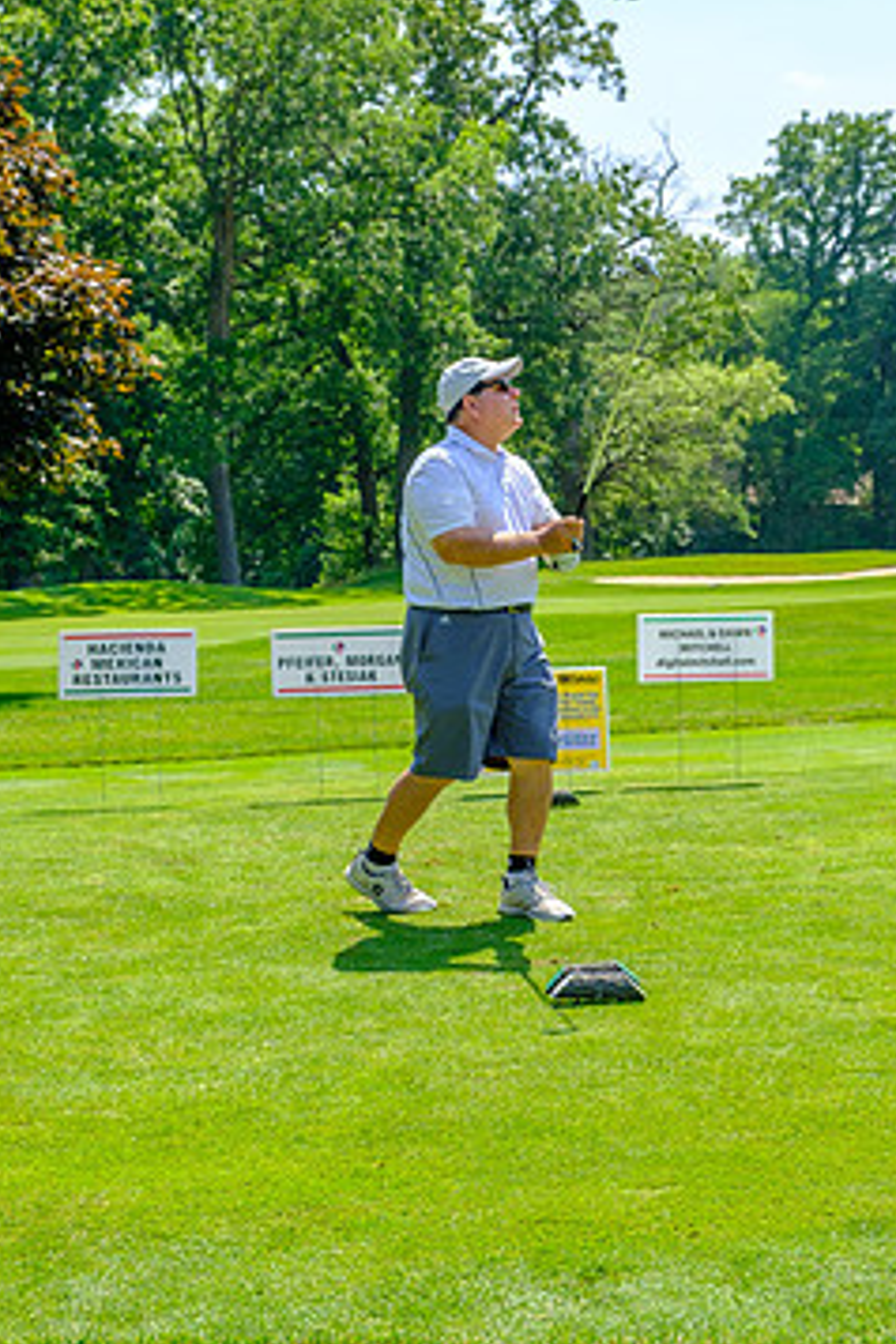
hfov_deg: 20.0
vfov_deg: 29.6
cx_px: 546
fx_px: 2538
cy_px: 587
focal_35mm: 68
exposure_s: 1/320
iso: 200
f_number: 5.6
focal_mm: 35.8
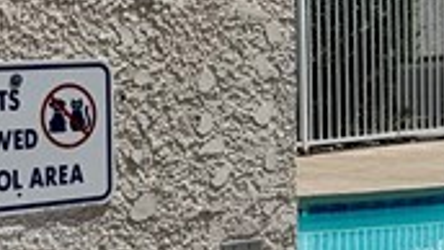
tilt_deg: -6.7
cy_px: 157
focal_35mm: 156
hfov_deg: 11.8
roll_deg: -0.9
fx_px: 1838
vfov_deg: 7.8
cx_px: 978
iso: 80
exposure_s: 1/12346
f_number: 1.78
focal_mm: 6.76
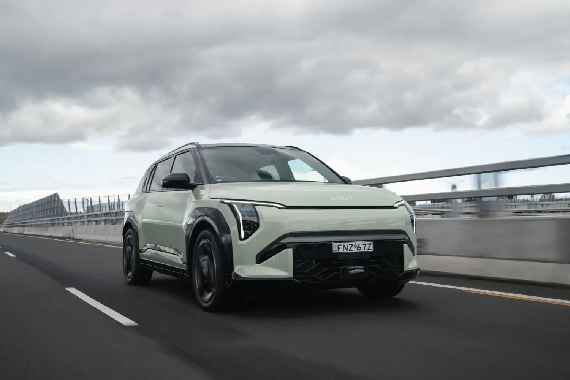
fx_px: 633
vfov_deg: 33.4
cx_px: 285
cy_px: 190
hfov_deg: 48.5
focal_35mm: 40
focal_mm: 40
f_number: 7.1
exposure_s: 1/60
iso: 100
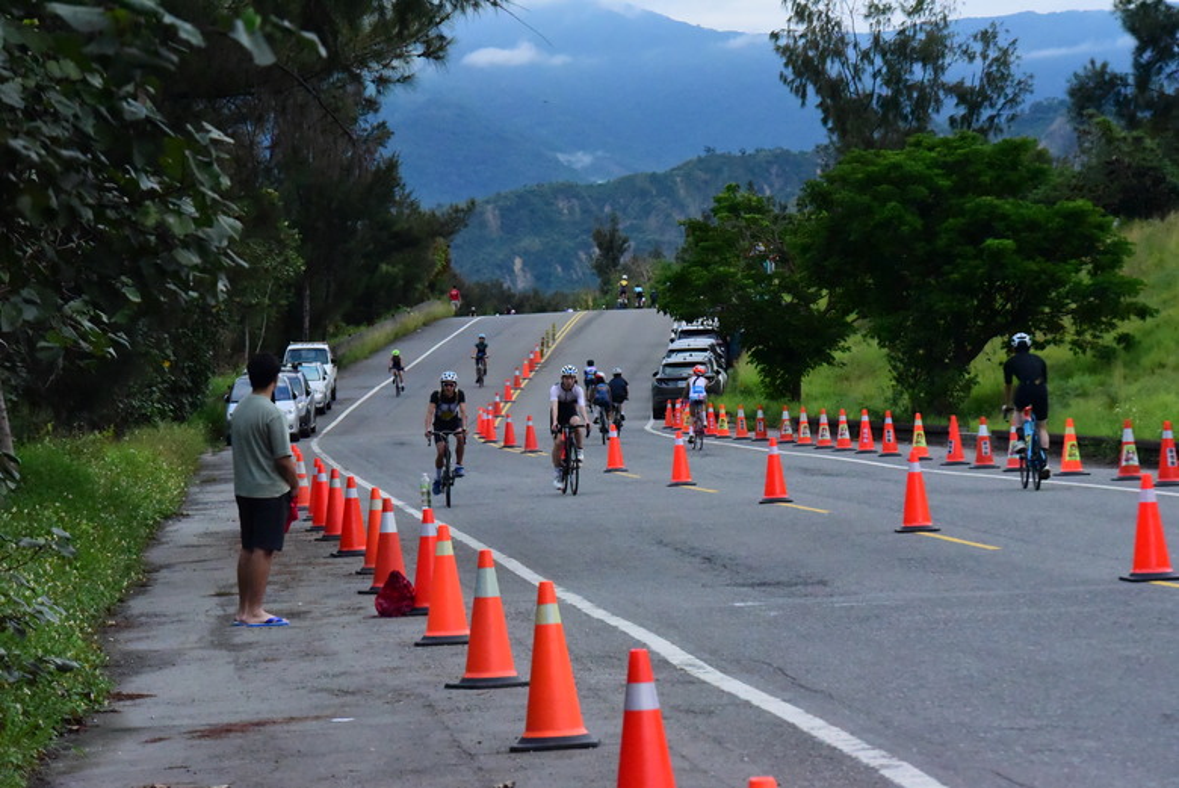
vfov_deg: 9.5
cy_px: 394
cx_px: 590
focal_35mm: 145
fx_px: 4751
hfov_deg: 14.1
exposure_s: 1/4000
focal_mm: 145
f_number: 11
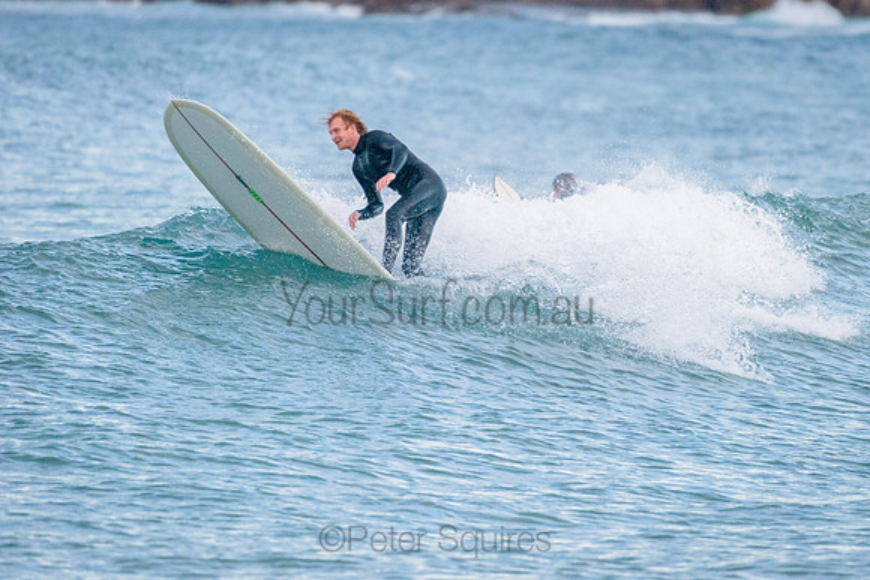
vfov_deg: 2.4
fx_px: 13606
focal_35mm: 563
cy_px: 225
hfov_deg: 3.7
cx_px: 532
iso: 2800
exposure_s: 1/2000
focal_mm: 460
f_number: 5.6
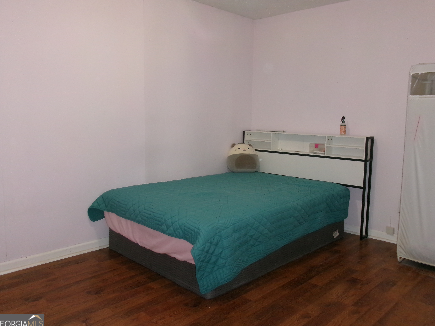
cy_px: 162
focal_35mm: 29
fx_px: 364
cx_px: 219
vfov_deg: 48.2
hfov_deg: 61.7
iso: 400
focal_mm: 5.1
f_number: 3.9
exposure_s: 1/34
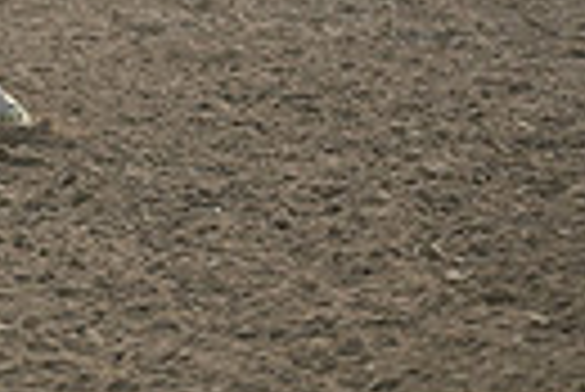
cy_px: -403
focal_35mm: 623
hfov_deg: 3.3
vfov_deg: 2.2
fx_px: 10135
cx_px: -590
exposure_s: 1/640
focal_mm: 140
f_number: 2.8
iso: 800
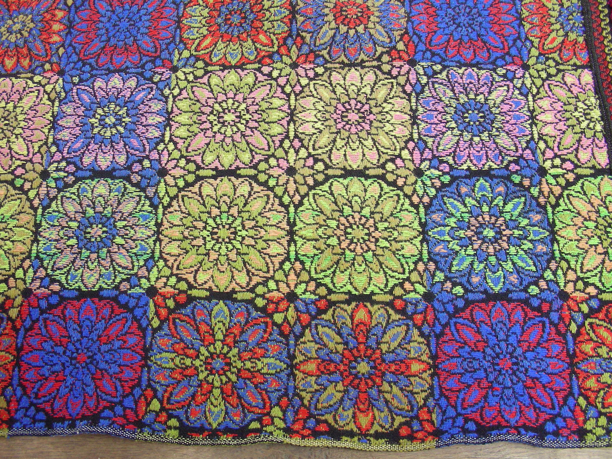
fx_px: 672
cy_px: 230
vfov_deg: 37.7
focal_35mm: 38
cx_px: 306
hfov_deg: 49.0
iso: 164
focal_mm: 6.3
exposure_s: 1/4
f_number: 3.5
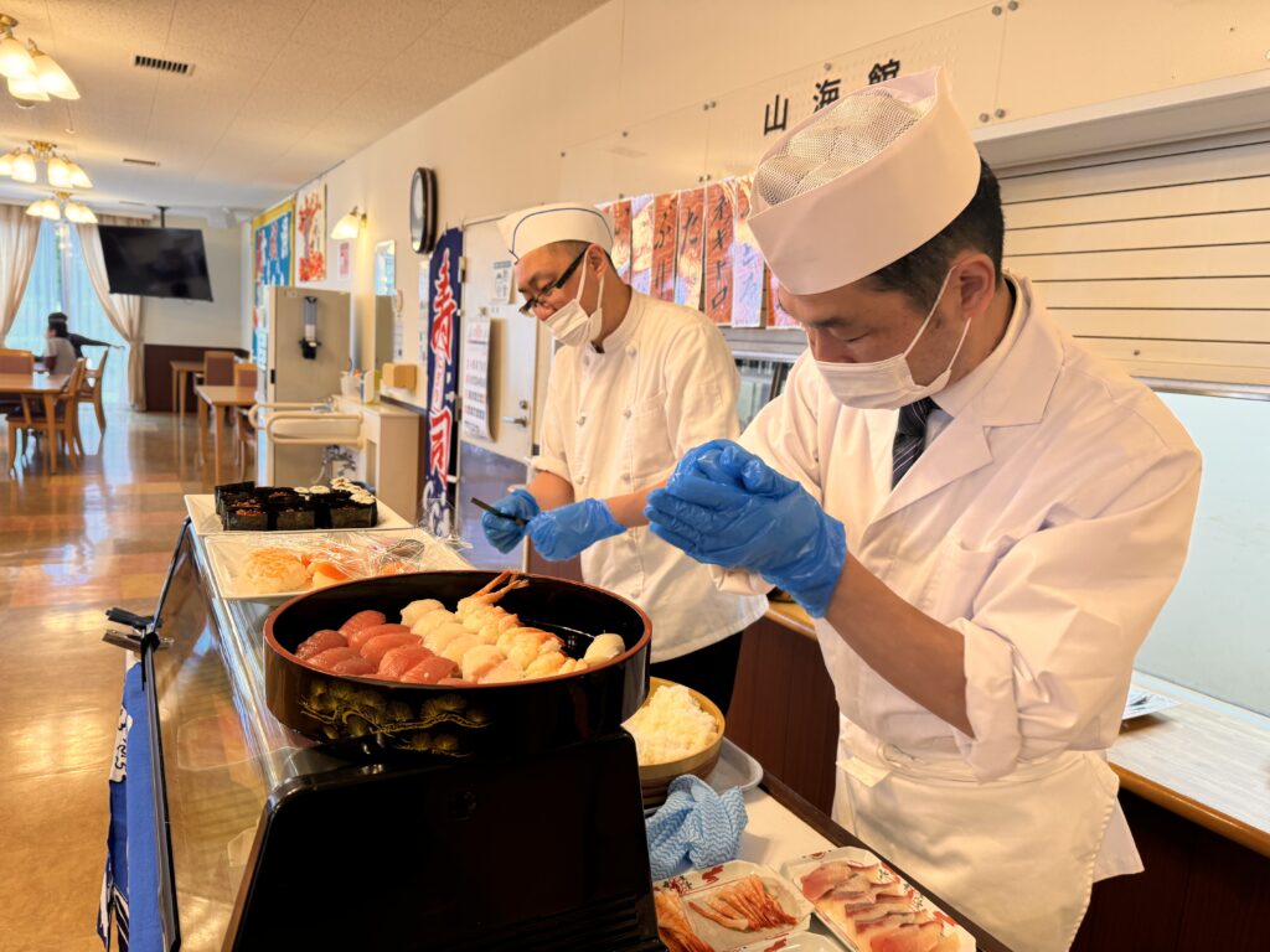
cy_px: 476
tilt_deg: -9.1
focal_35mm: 24
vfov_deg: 56.8
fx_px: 881
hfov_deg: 71.6
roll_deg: -3.9
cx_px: 635
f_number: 1.78
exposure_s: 1/100
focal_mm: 6.76
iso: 125
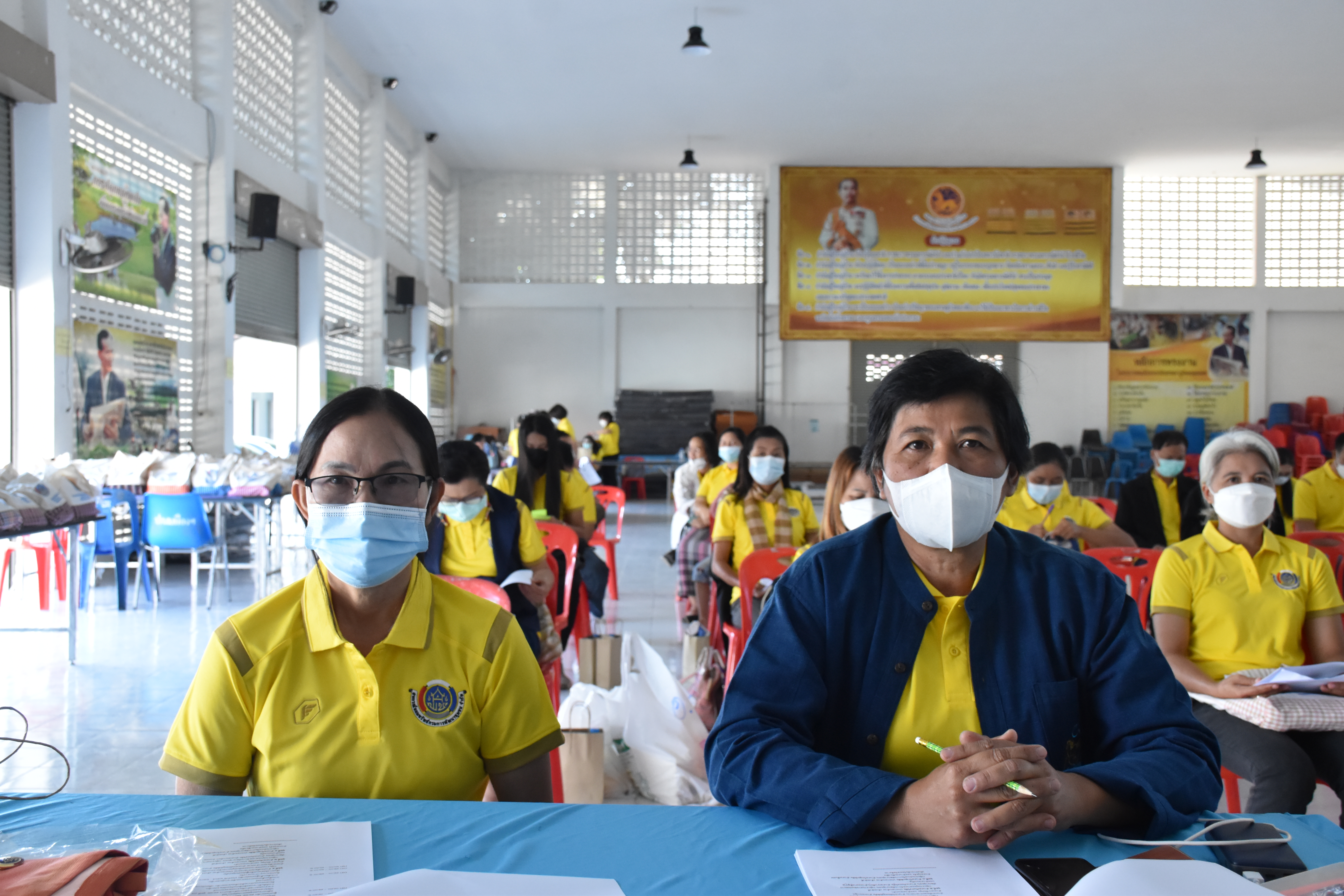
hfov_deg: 49.6
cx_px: 672
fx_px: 1456
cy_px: 448
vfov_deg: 34.2
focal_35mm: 39
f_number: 6.3
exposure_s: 1/160
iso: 2000
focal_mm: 26
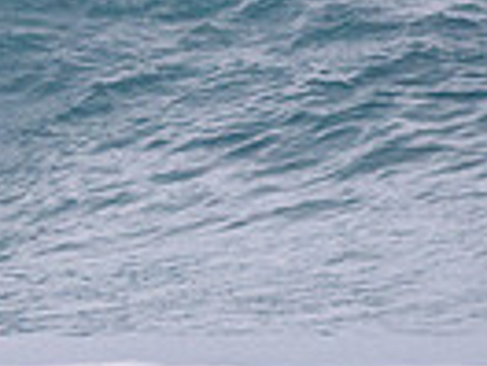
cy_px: 51
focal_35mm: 2586
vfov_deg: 0.6
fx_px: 36381
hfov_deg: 0.8
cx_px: -321
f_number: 5.6
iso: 1000
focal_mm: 500
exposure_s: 1/2000
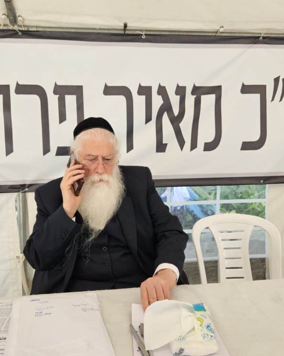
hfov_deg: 47.1
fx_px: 326
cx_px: 137
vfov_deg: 57.2
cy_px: 179
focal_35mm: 31
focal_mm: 5.4
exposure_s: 1/180
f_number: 1.8
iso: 32
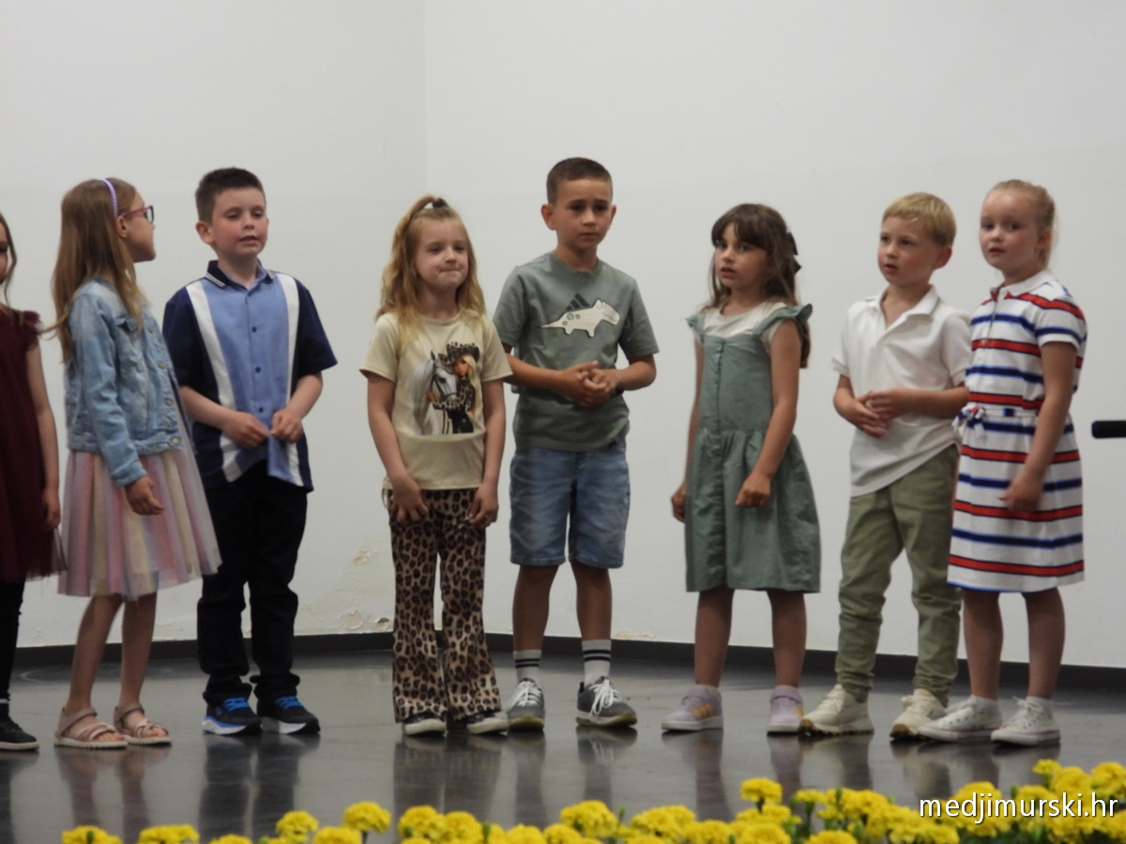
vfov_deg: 11.0
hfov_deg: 14.6
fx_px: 4391
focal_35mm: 135
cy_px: 422
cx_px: 563
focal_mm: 24.3
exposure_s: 1/30
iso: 400
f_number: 4
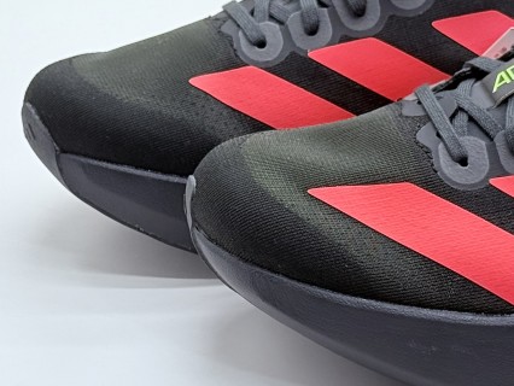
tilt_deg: -24.2
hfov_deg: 39.6
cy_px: 193
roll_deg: +1.7
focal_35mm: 48
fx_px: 713
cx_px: 257
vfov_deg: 30.3
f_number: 1.78
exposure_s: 1/545
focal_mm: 6.76
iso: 64
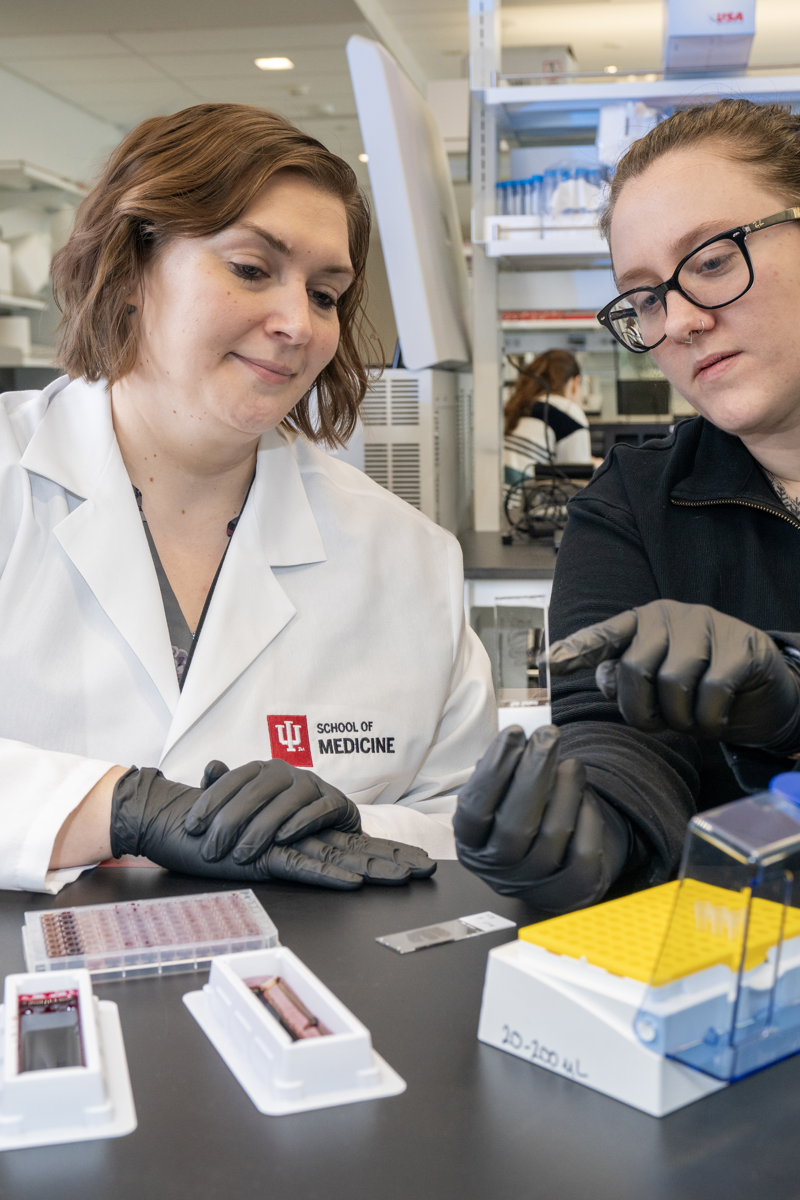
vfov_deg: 40.3
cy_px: 595
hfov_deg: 27.5
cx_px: 430
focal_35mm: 49
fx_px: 1633
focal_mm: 32
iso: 640
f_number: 5.6
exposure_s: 1/125
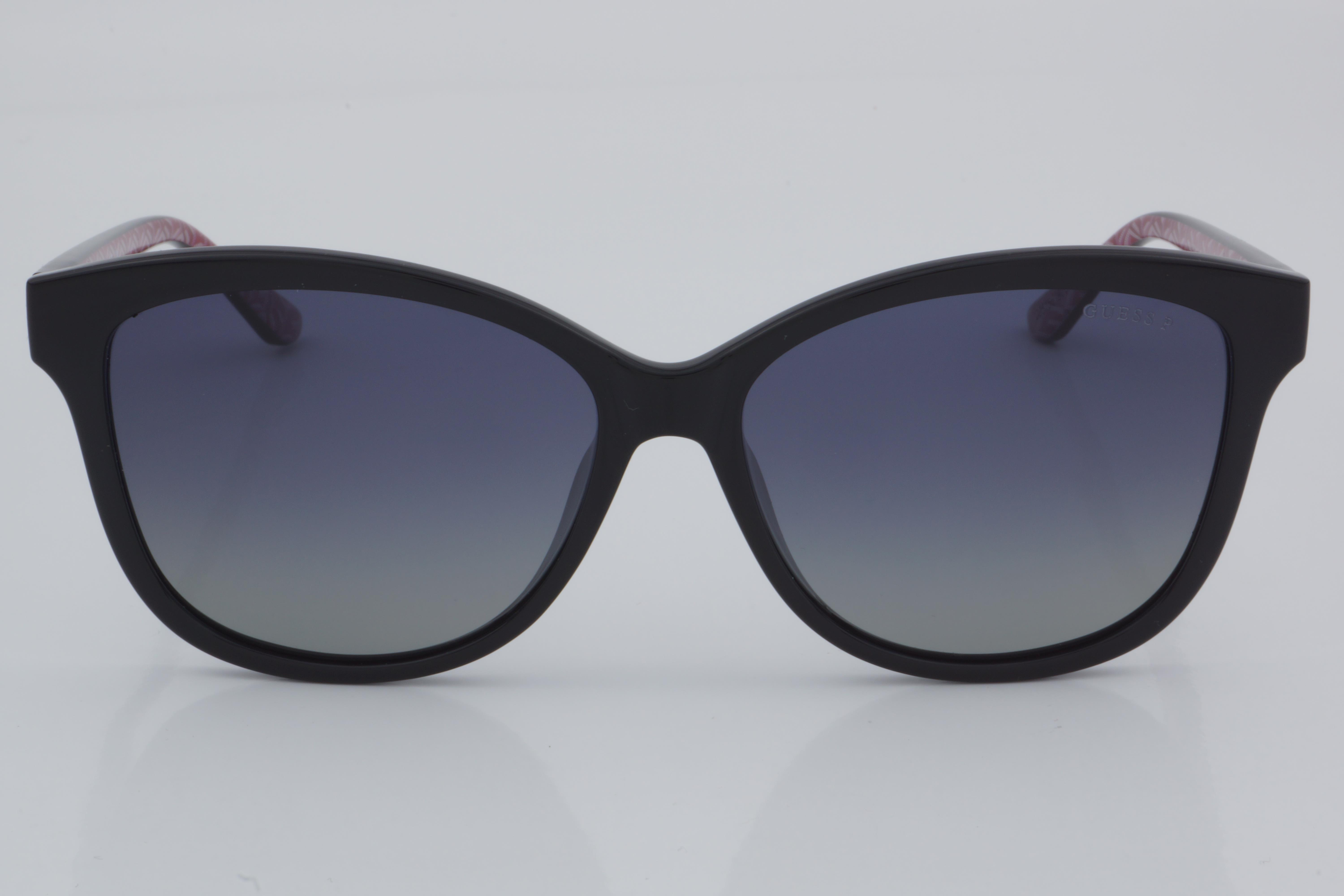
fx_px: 3080
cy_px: 448
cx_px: 672
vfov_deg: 16.6
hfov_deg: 24.6
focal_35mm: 82
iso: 100
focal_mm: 55
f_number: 32
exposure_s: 1/4
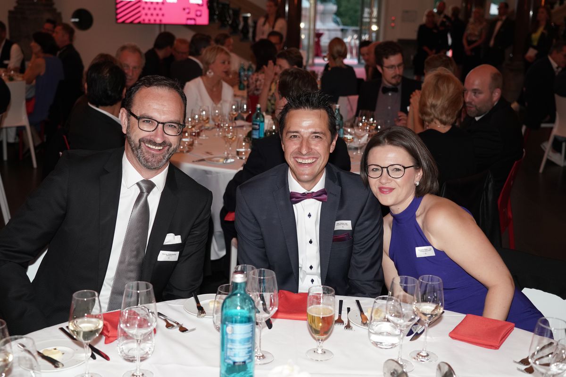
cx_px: 283
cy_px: 188
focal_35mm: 46
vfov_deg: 29.2
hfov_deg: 42.7
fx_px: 723
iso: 1600
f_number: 4.5
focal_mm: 46
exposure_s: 1/80
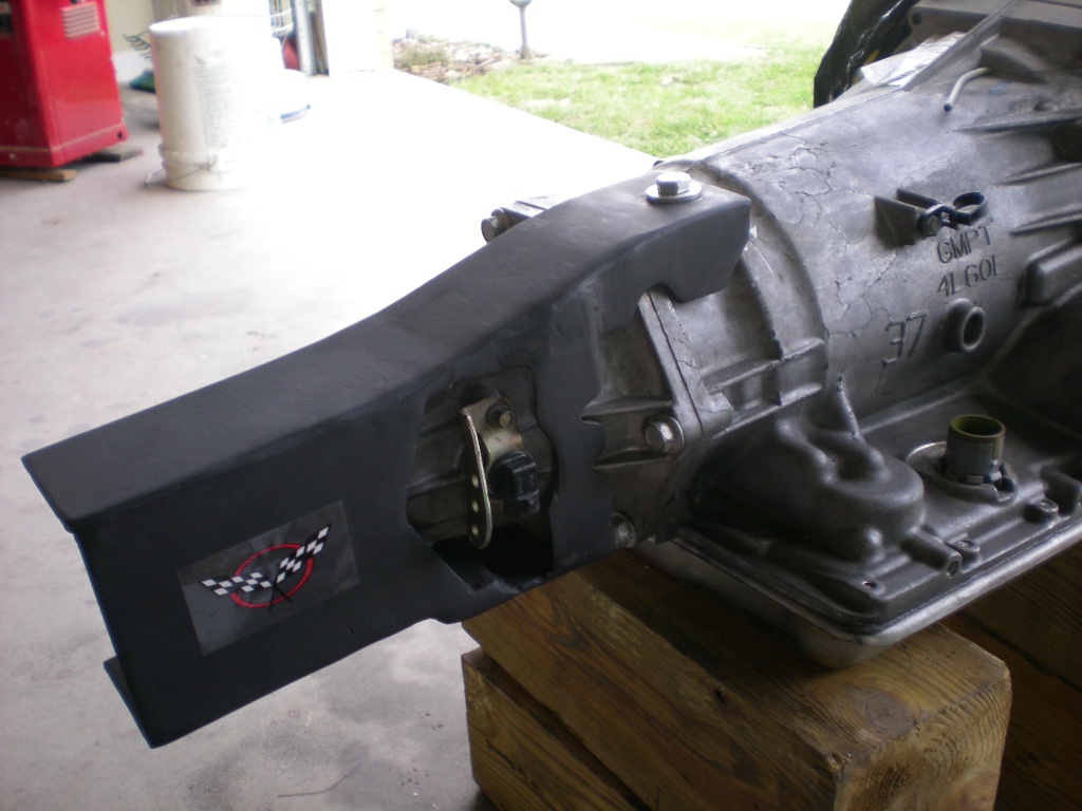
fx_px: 1188
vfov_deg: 37.7
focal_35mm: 38
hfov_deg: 49.0
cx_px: 541
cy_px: 406
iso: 95
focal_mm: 6.3
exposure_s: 1/62
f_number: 3.1
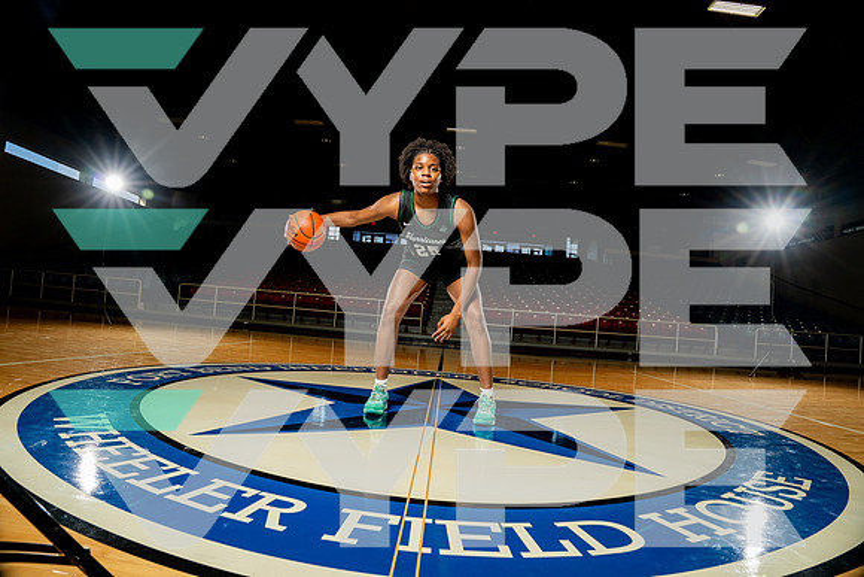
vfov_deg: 62.0
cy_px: 288
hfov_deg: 84.0
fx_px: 480
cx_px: 432
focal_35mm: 20
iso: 640
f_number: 5.6
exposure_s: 1/250
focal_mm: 20
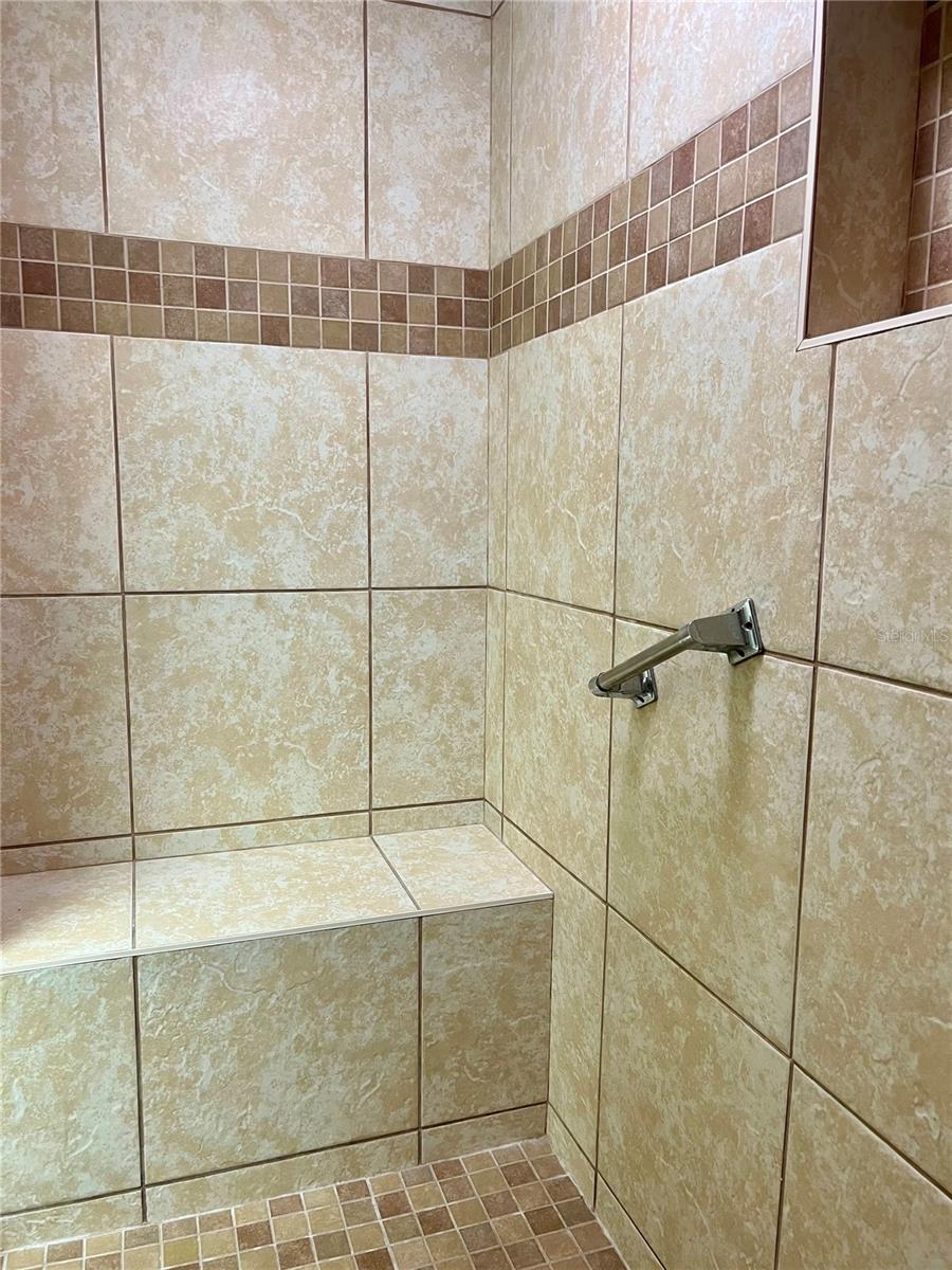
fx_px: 953
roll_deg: -0.5
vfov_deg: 67.3
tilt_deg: -6.8
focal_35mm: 26
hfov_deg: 53.1
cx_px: 476
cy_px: 635
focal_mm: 5.7
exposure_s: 1/60
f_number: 1.5
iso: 125
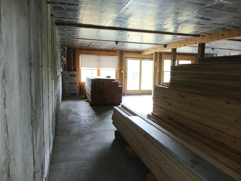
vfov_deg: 53.1
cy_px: 90
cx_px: 120
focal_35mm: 26
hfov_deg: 67.3
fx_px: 181
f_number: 1.8
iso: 200
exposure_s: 1/50.3
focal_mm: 3.98
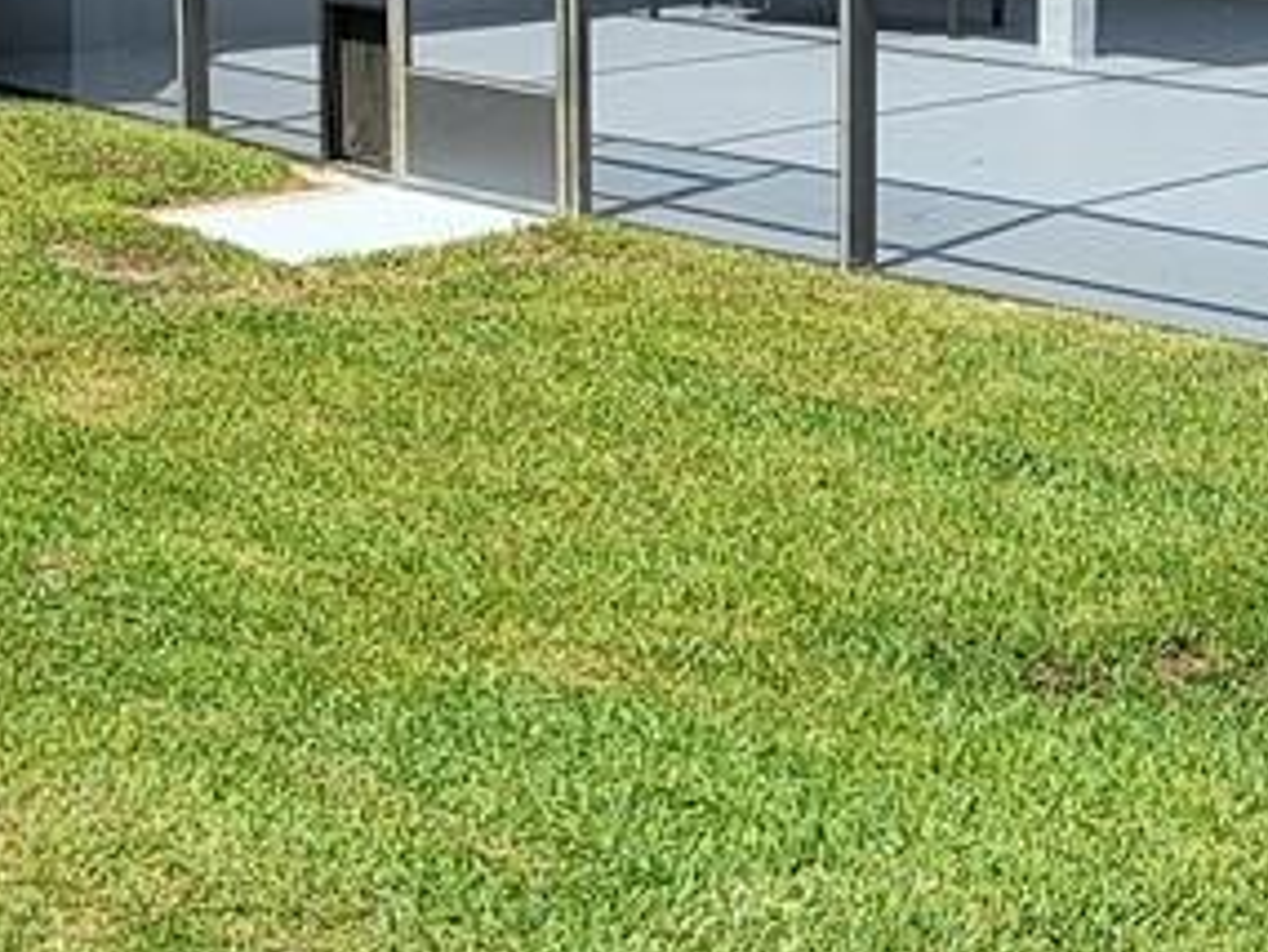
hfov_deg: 26.5
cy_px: 36
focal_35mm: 73
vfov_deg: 19.7
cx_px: 876
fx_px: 2675
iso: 50
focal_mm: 2.2
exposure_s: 1/1441
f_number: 2.2
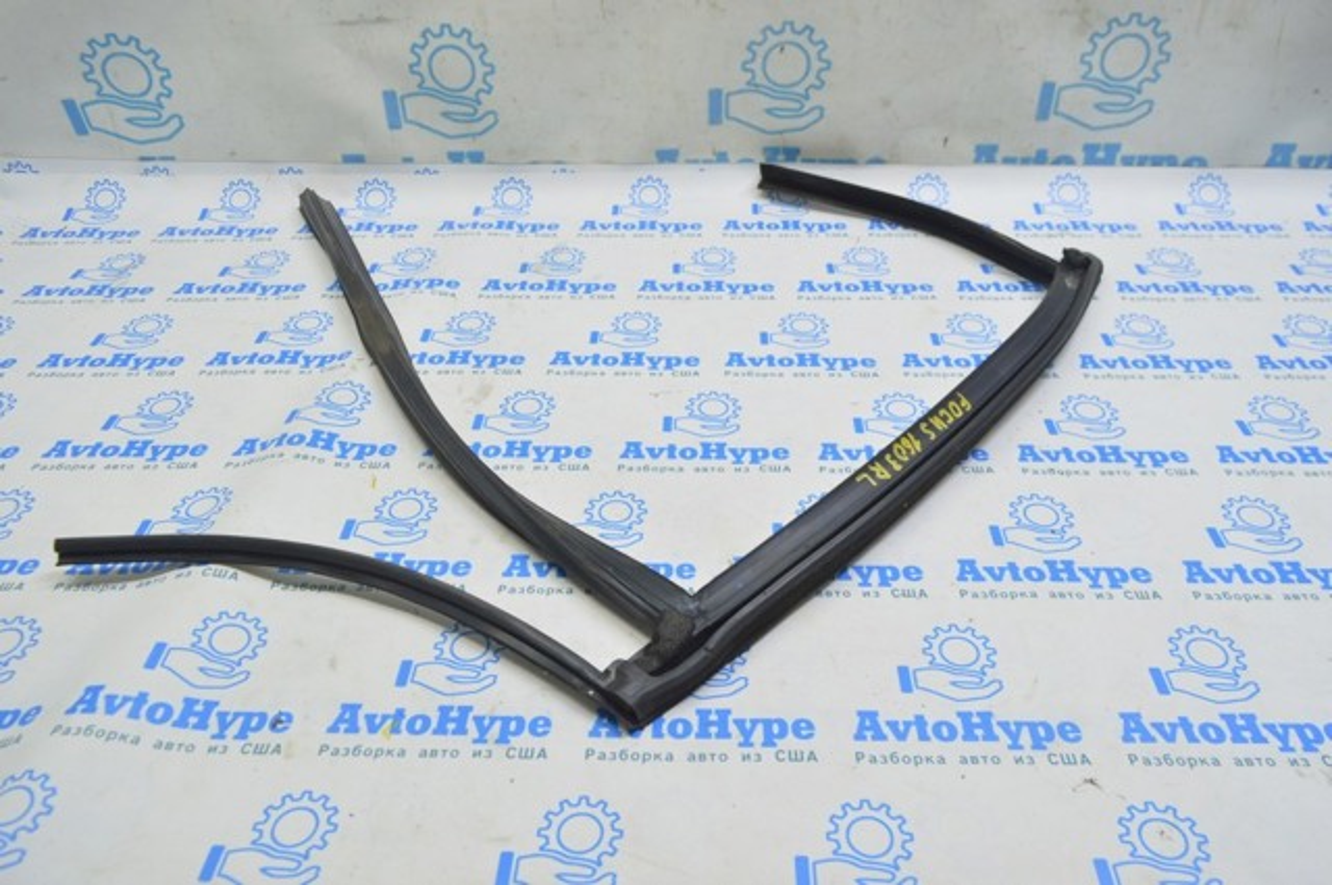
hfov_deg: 67.4
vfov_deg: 47.8
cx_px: 666
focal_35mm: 27
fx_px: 998
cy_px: 442
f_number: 5.6
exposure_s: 1/20
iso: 400
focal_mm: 18
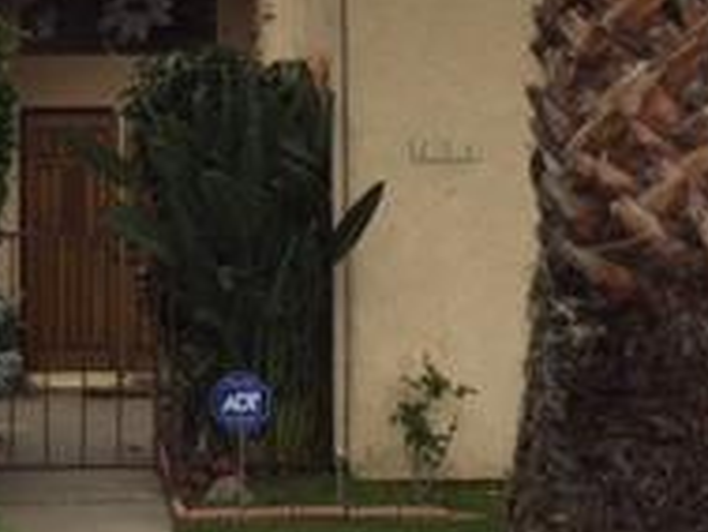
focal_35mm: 98
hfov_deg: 19.8
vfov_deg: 14.9
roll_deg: -0.4
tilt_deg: +5.5
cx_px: 157
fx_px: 2006
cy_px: 26
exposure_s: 1/501
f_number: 2.2
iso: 32
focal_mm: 4.15
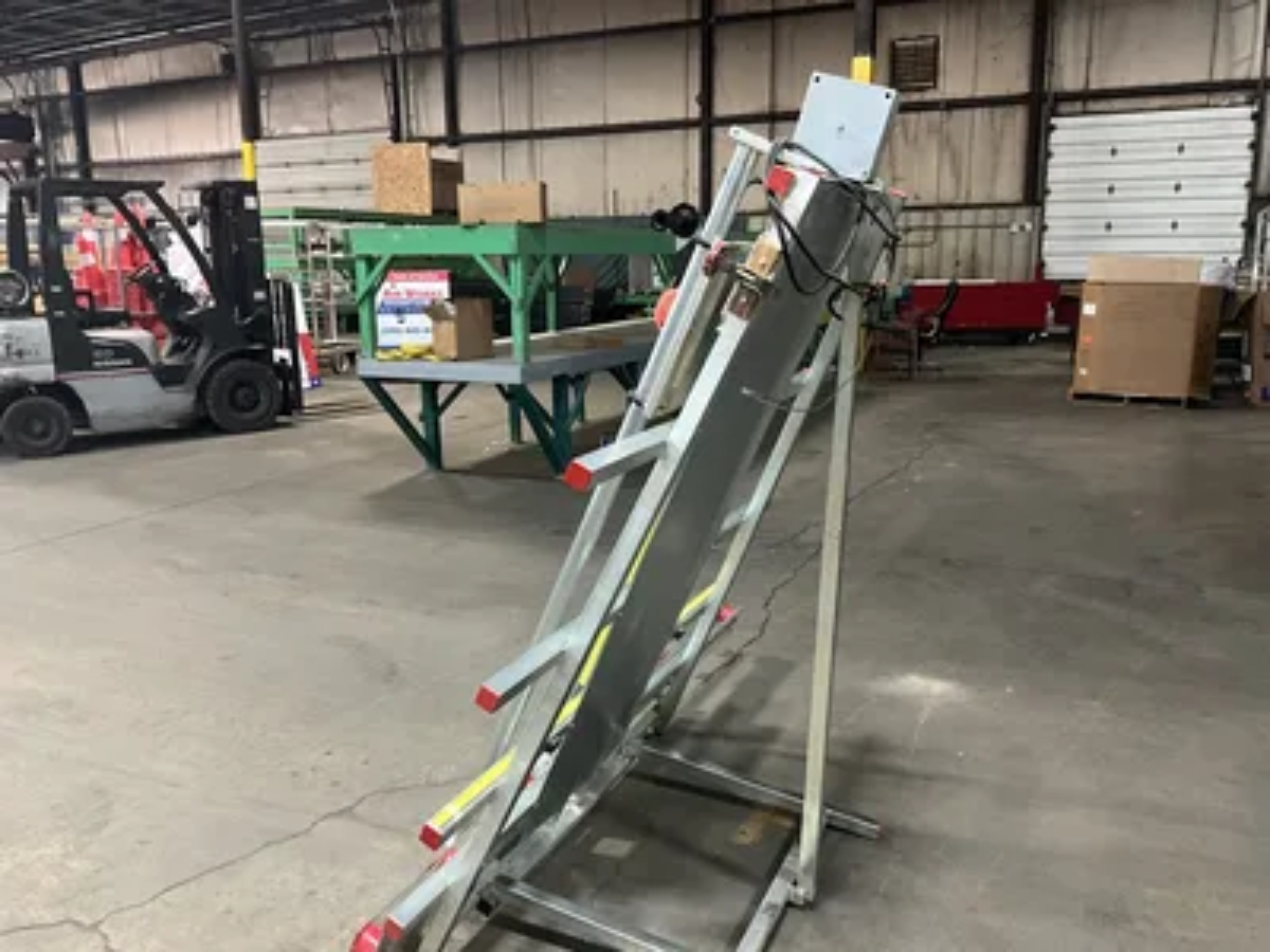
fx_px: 1064
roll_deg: +0.5
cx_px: 635
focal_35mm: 29
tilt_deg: -11.8
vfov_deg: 48.2
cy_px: 476
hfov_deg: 61.7
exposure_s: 1/40
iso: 320
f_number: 1.8
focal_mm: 3
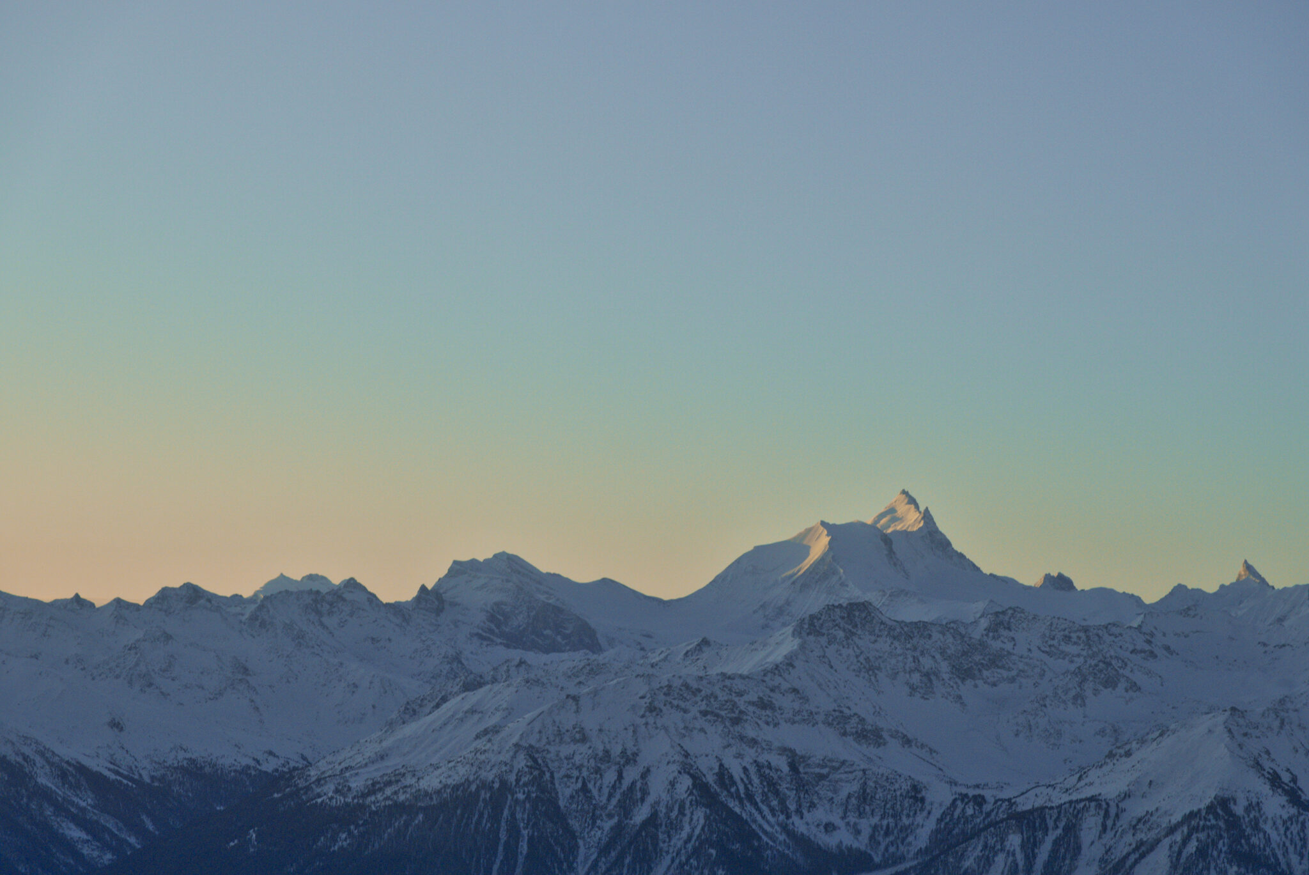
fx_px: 4439
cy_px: 438
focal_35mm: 122
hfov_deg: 16.8
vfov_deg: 11.3
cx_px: 654
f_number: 8
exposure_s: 1/125
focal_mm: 44.38
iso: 250
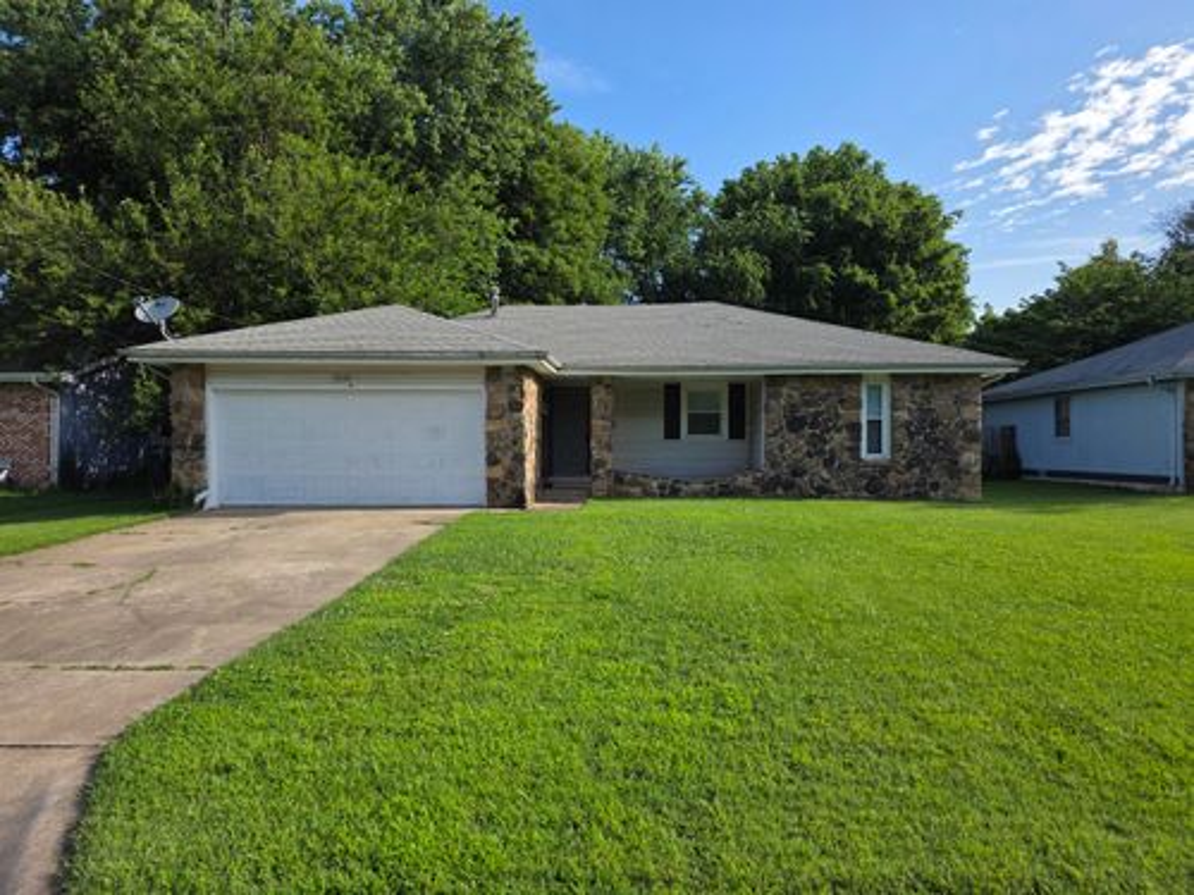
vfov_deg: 58.9
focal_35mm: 23
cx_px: 597
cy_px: 448
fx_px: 793
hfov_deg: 73.9
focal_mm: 6.3
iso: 80
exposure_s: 1/3291
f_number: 1.7
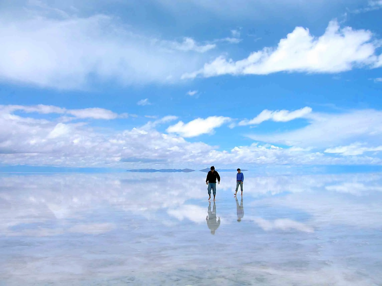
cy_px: 143
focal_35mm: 34
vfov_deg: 41.7
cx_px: 191
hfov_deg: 54.0
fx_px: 375
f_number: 4.9
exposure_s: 1/1016
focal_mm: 5.7
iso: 50
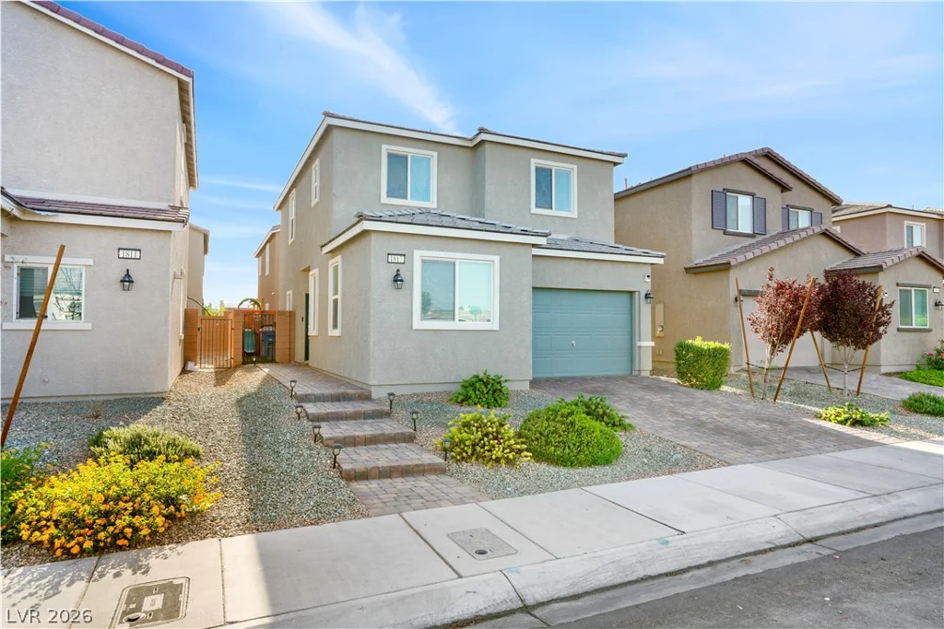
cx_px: 472
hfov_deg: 81.2
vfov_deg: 59.5
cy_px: 314
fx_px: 551
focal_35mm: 21
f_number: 9
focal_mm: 21
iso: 100
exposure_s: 1/125
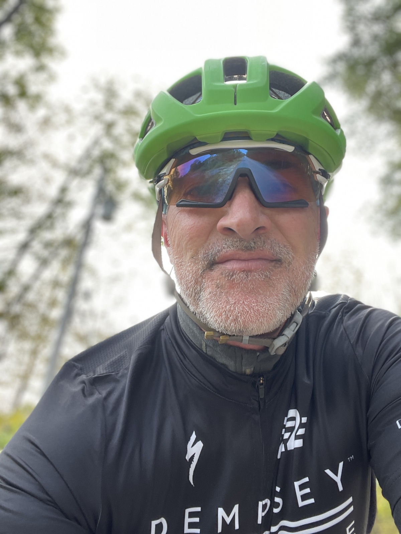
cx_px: 200
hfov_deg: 46.8
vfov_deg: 60.0
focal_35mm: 30
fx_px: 463
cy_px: 267
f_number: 2.2
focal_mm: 2.71
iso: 25
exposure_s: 1/121
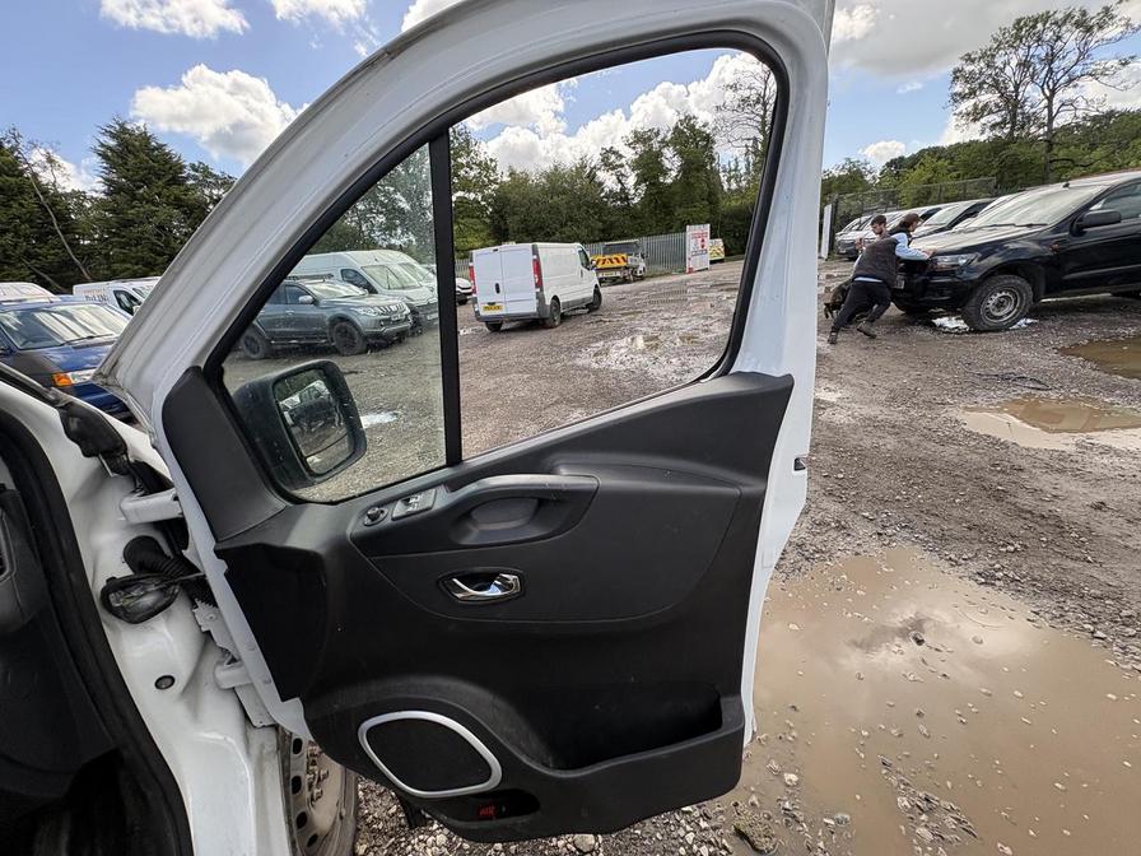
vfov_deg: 85.7
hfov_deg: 102.1
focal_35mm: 14
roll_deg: +7.1
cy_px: 428
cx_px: 570
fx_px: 461
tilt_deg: -9.7
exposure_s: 1/354
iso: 40
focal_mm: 2.22
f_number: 2.2
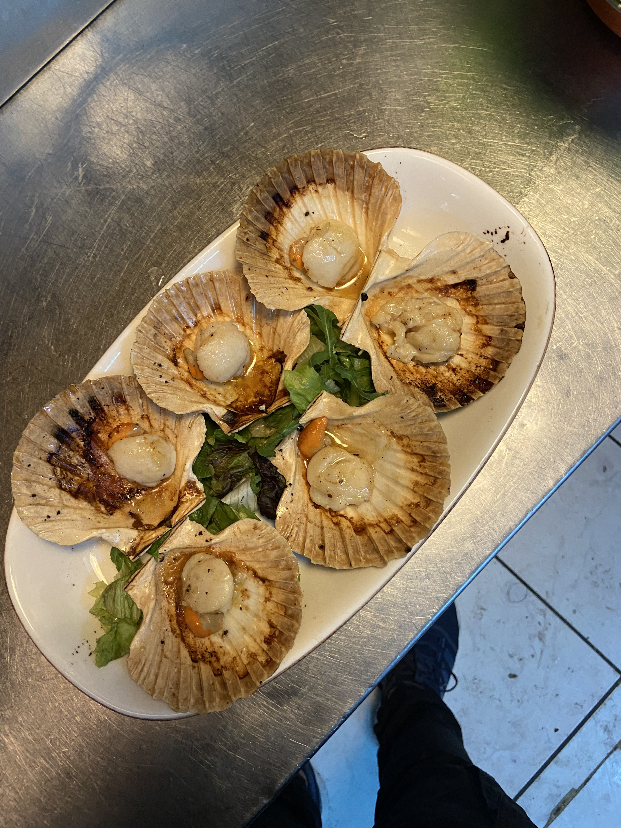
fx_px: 622
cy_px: 414
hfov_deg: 53.1
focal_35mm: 26
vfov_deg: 67.3
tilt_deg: -79.6
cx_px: 310
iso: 250
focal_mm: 4.25
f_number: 1.8
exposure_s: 1/50
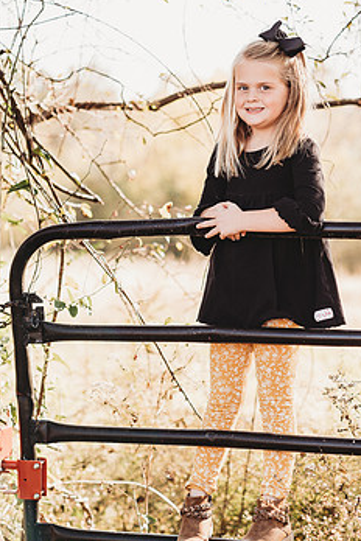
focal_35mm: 110
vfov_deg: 18.6
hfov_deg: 12.4
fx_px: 1654
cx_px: 229
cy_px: 243
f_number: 2.8
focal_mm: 85
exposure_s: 1/250
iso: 160
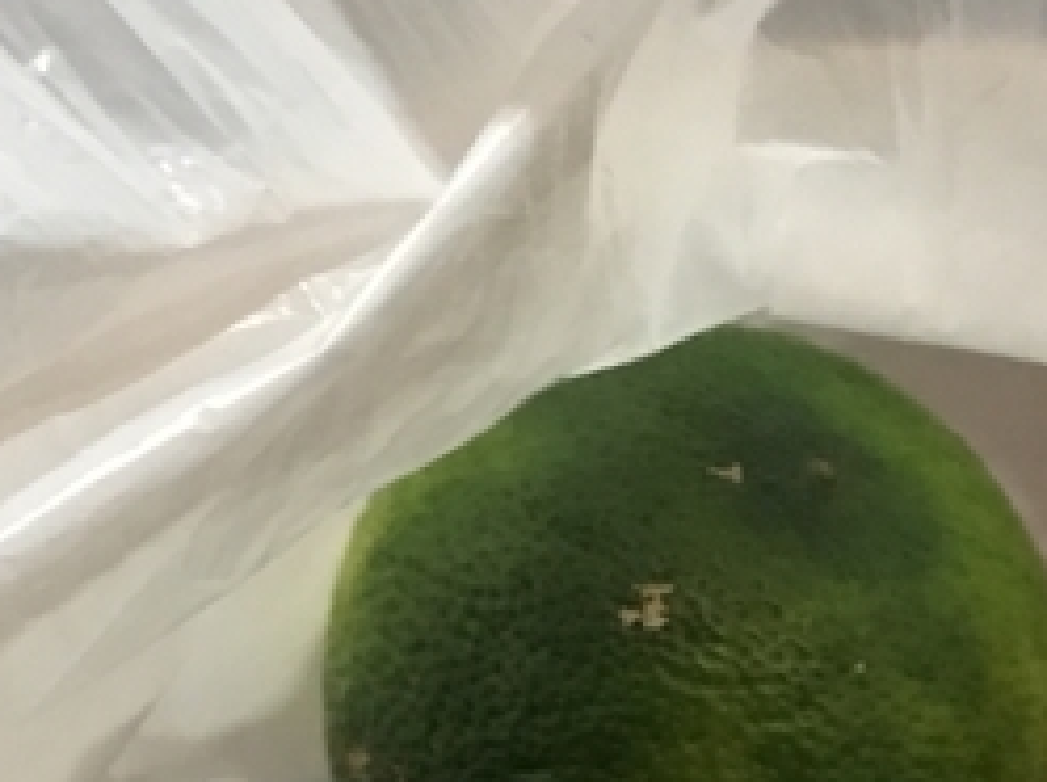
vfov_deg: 9.8
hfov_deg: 14.1
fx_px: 4228
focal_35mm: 140
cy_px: 1568
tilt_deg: -54.2
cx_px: 761
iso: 100
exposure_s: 1/10
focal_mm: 4.15
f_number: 2.2
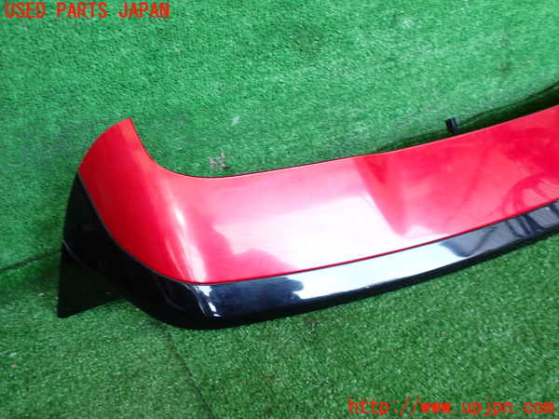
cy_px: 210
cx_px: 280
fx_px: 484
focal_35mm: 30
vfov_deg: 46.8
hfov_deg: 60.0
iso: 100
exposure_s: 1/60
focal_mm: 5.4
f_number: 2.3
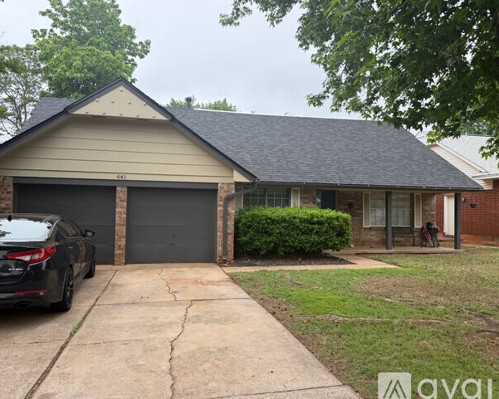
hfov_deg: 66.0
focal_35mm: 26
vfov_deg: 54.9
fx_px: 384
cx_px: 235
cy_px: 198
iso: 100
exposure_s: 1/1464
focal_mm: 6.76
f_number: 1.78
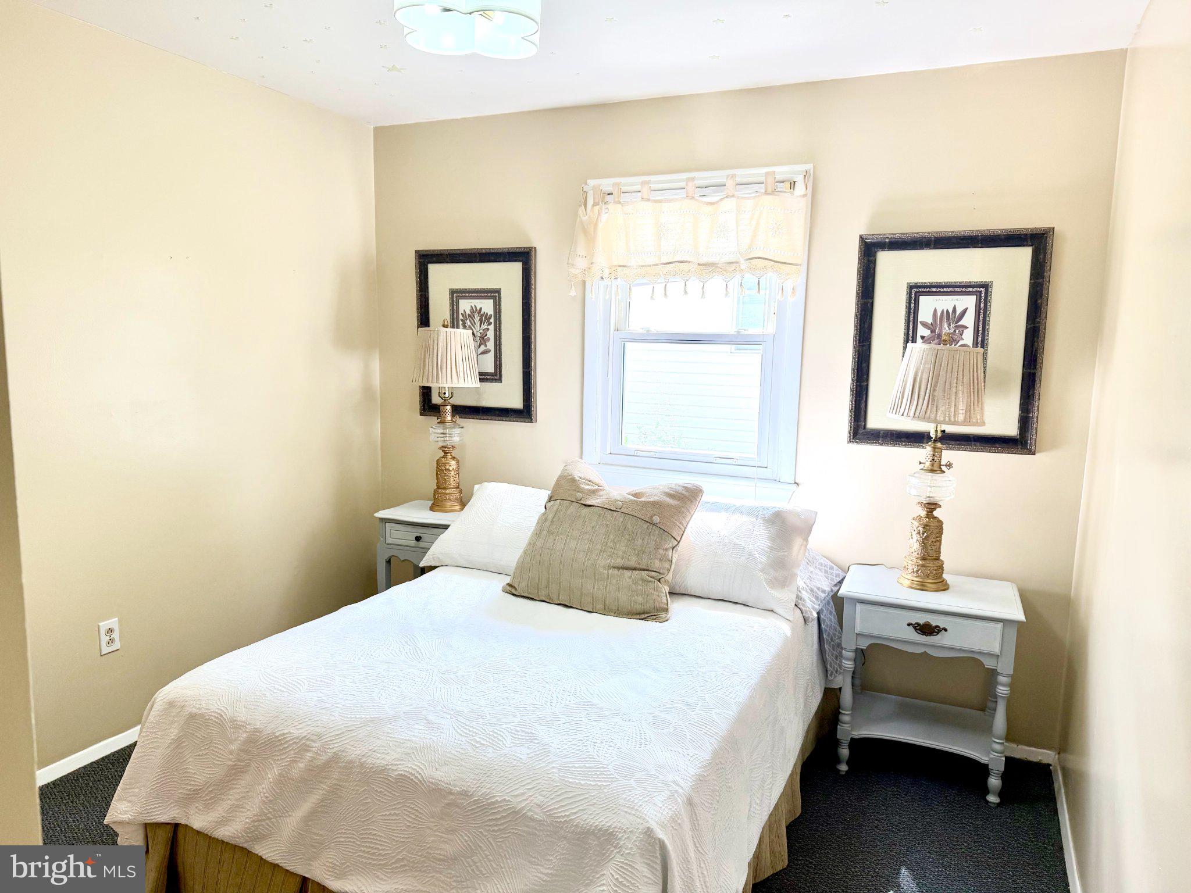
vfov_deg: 56.8
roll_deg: -1.5
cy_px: 446
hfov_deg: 71.6
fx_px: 826
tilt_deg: -8.2
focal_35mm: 24
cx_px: 596
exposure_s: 1/283
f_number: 1.78
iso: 80
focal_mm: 6.76
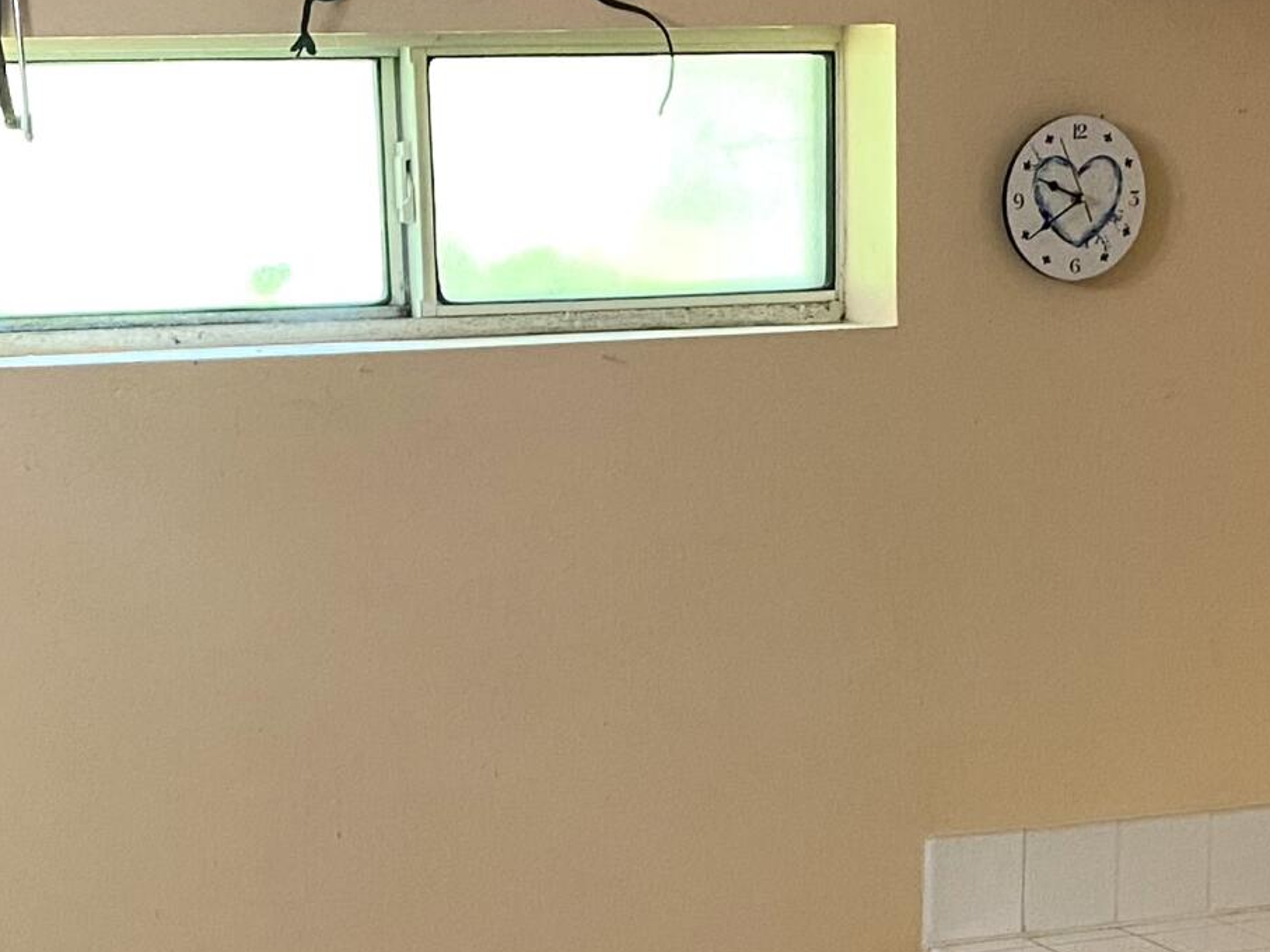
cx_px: 665
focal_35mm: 86
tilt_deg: -18.2
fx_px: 3155
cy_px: 1246
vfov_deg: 16.2
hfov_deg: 22.8
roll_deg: +0.9
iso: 160
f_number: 1.8
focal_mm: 4.25
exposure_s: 1/60
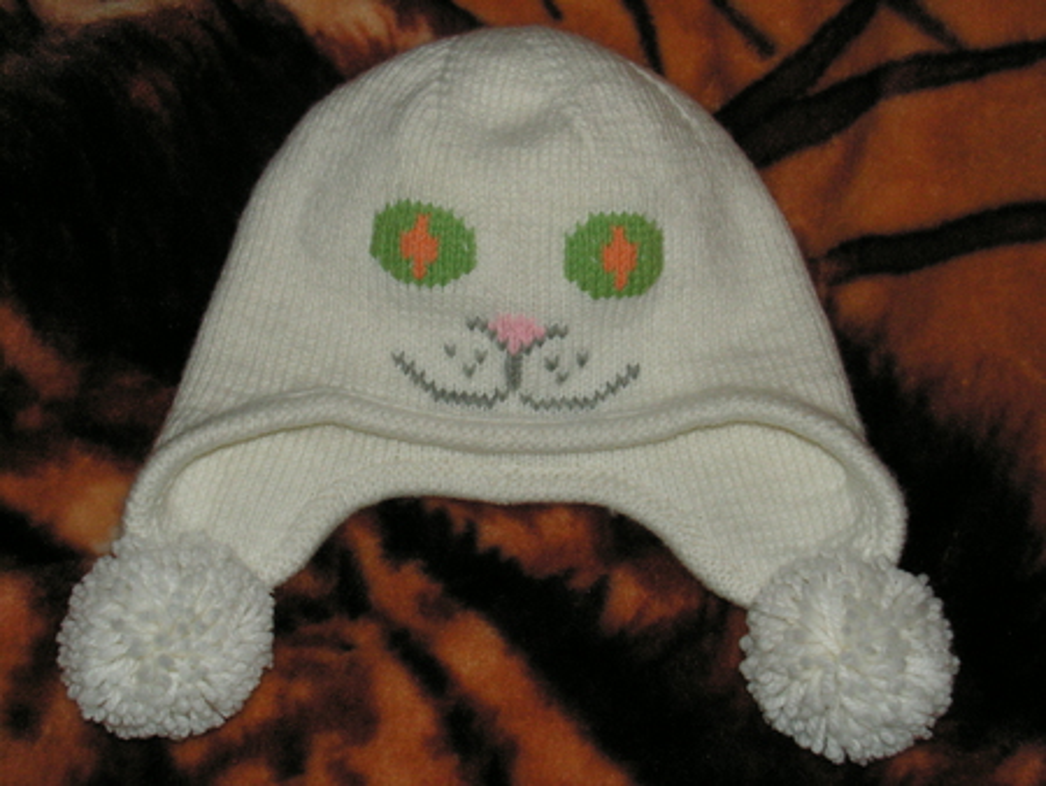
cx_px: 523
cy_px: 393
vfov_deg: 25.7
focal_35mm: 57
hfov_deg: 33.8
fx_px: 1723
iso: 160
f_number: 3.3
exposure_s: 1/60
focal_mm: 9.6
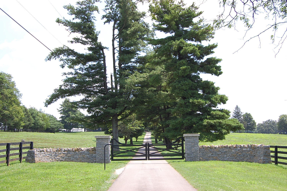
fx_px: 382
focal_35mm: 48
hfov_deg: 41.1
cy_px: 96
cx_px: 144
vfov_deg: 28.0
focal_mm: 32
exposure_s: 1/250
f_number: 8
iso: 200
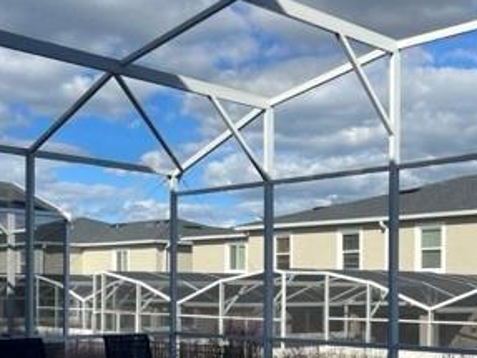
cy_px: 288
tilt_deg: -0.4
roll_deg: -0.3
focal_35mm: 58
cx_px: 342
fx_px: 799
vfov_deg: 24.8
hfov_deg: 32.8
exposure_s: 1/2994
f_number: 1.5
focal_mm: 5.7
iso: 50
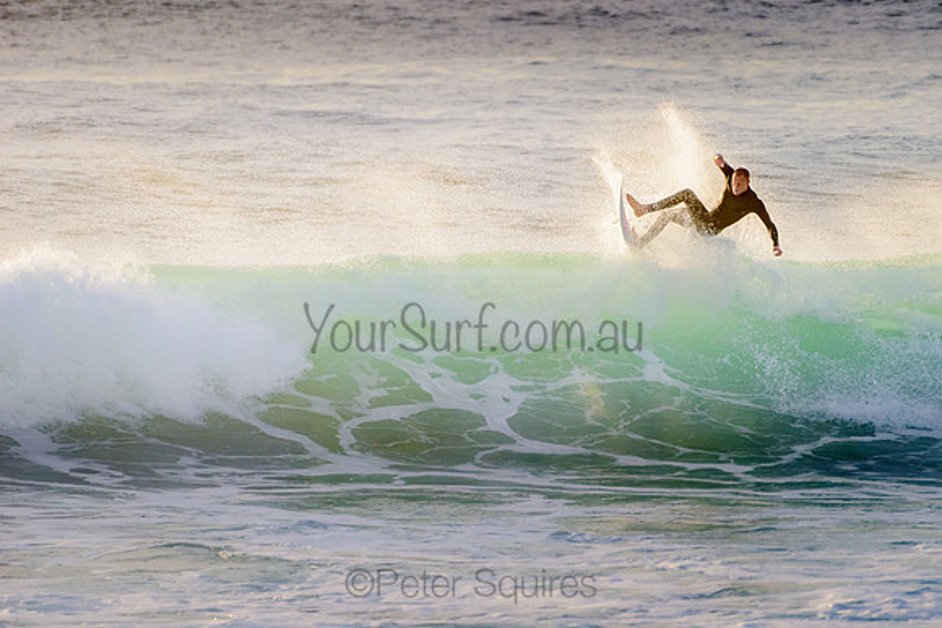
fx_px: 16039
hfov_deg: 3.4
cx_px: 577
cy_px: 244
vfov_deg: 2.2
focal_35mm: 613
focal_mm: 500
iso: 500
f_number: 5.6
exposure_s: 1/2000
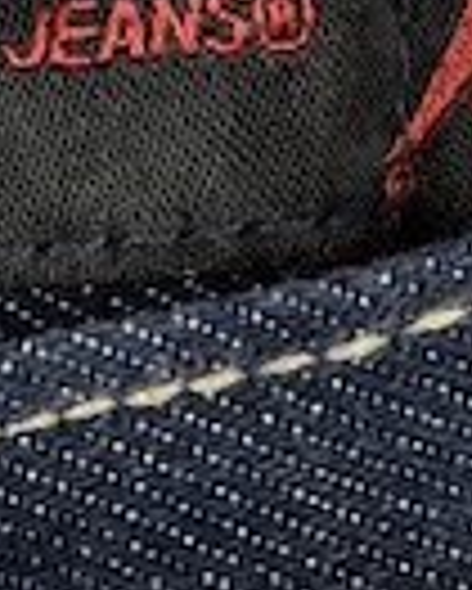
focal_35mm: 229
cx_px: -27
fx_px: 3994
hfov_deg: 6.7
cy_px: 27
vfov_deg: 8.4
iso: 80
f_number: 1.78
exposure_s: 1/100
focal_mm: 6.76
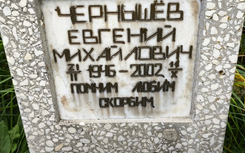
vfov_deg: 23.9
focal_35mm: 54
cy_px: 66
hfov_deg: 37.5
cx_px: 121
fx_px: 360
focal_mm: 4.71
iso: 50
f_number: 1.7
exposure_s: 1/120
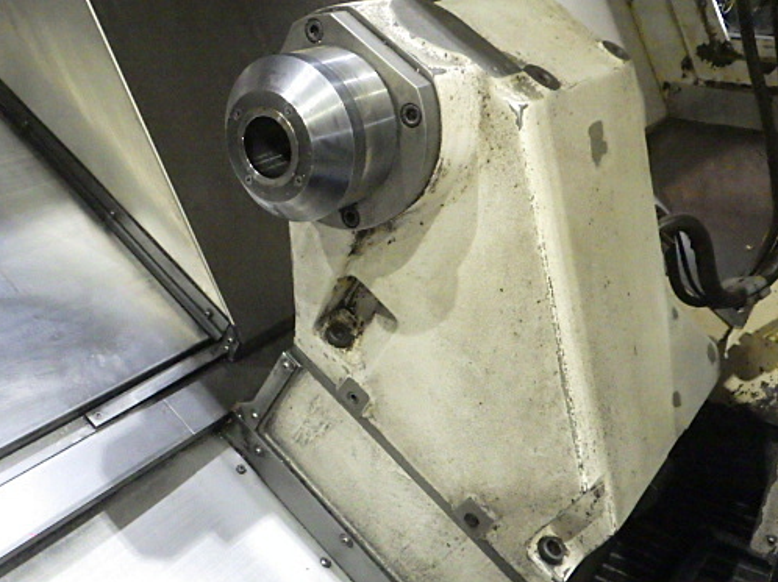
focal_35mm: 36
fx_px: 809
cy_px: 287
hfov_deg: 51.1
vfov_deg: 39.6
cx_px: 319
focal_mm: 5
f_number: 3.5
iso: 1600
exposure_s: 1/30
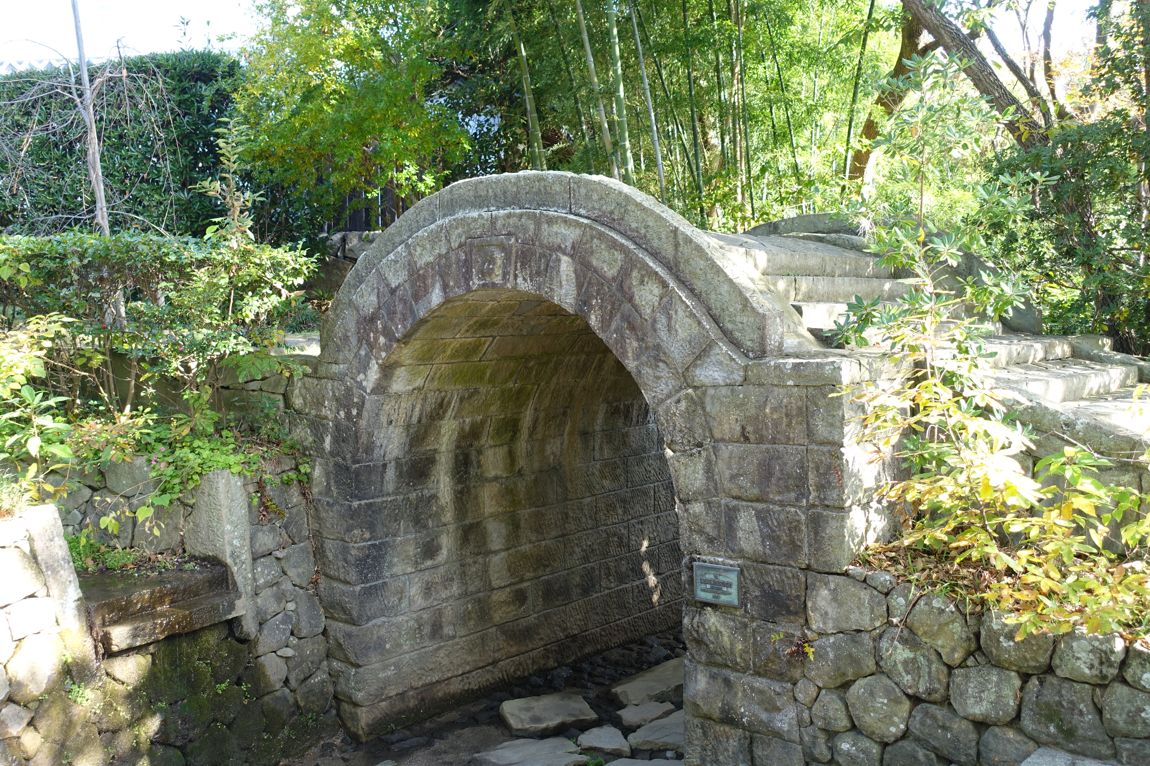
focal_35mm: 33
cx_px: 575
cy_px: 383
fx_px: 1054
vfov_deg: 40.0
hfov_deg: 57.2
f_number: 2.8
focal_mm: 12.06
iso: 125
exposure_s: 1/80
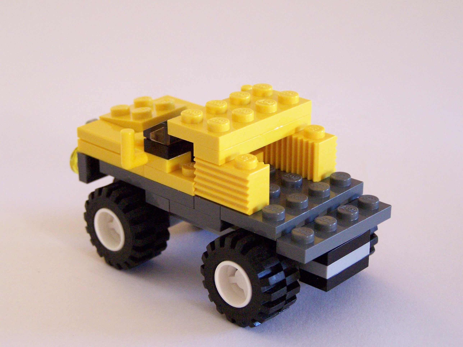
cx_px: 232
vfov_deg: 19.6
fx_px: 1003
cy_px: 174
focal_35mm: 75
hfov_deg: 26.0
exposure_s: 1/20
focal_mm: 12.4
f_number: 3.2
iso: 400
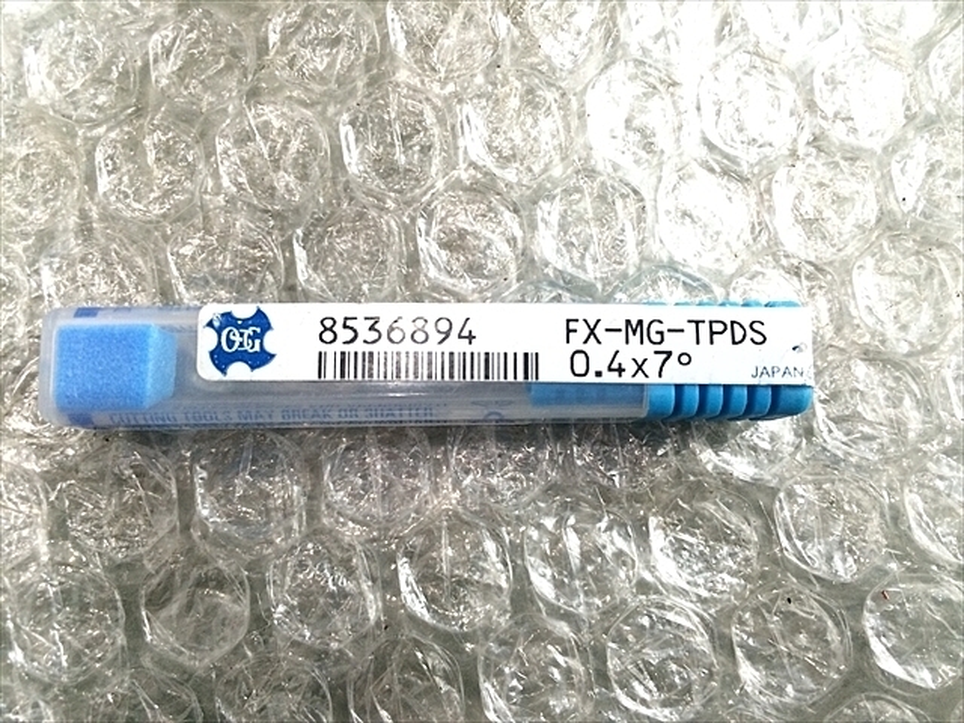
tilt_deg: -84.8
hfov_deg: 61.7
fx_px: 808
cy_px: 362
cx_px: 482
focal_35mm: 29
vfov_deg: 48.2
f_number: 2.2
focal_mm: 4.15
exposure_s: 1/33
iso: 200
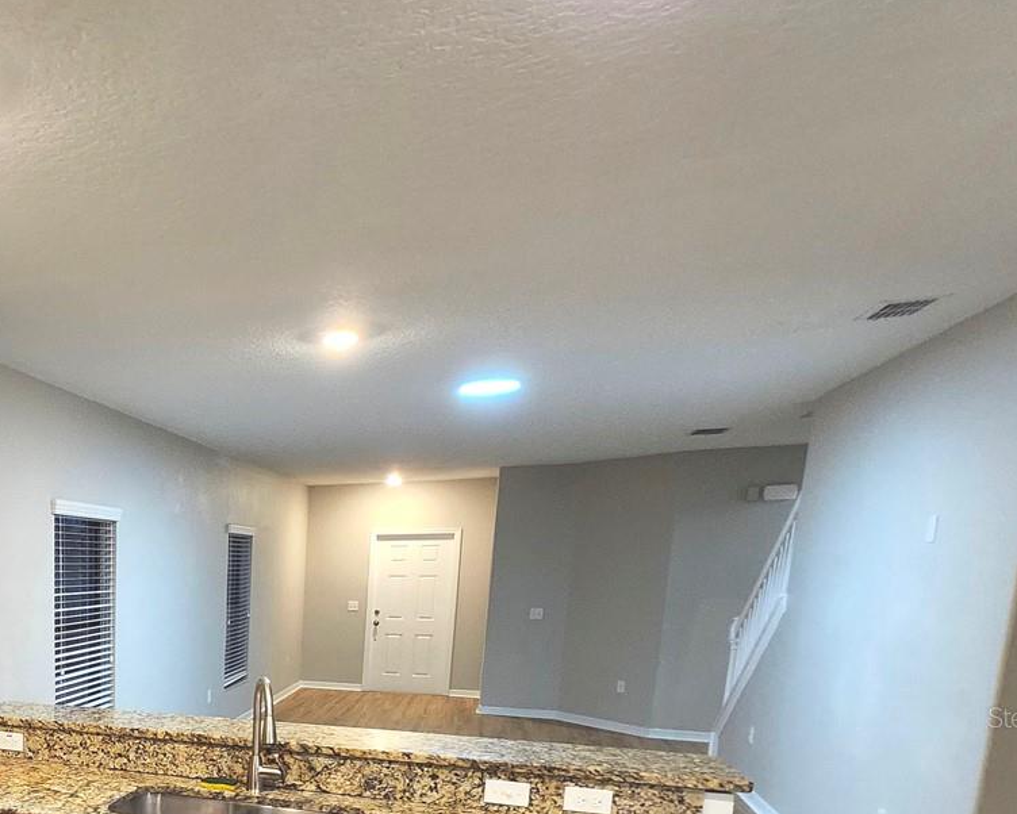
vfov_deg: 48.2
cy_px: 717
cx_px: 34
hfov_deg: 52.8
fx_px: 813
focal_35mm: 27
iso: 320
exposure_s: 1/60
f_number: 2.2
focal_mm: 1.74
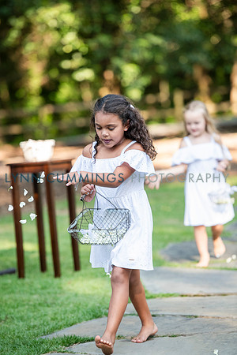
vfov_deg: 12.1
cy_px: 178
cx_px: 118
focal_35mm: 170
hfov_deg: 8.1
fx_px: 1679
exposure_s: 1/800
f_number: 3.2
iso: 800
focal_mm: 170
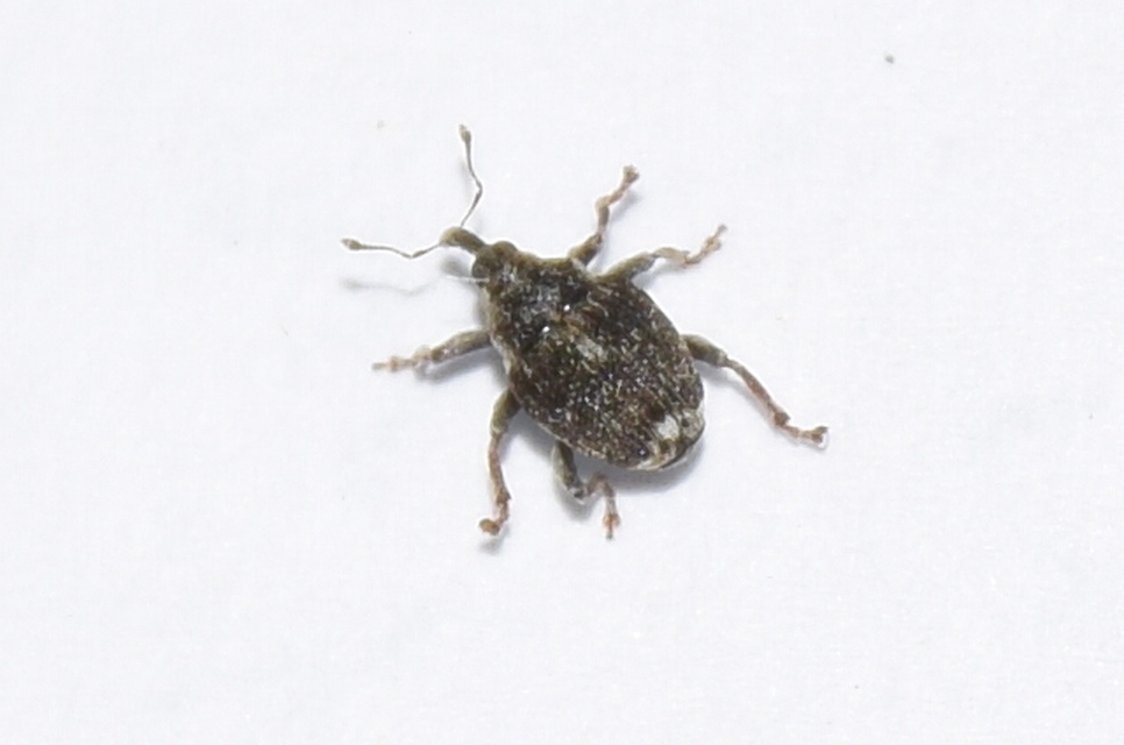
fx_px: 6544
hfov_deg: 9.8
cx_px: 562
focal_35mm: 210
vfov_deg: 6.5
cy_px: 372
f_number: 11
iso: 100
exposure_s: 1/160
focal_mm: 140
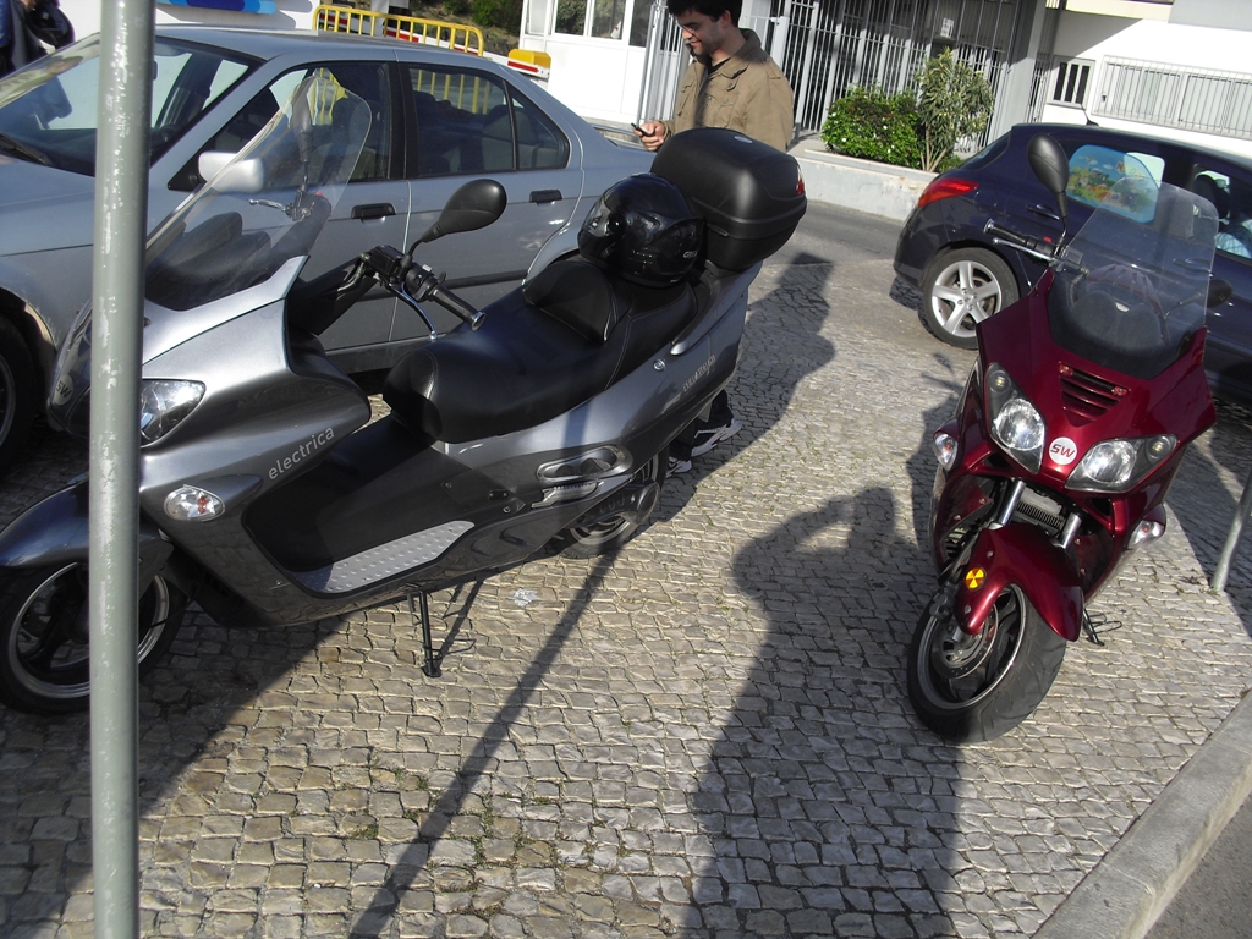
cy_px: 470
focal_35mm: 36
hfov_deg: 51.4
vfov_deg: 39.7
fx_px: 1302
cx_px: 626
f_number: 7.8
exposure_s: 1/125
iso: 64
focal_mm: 6.3
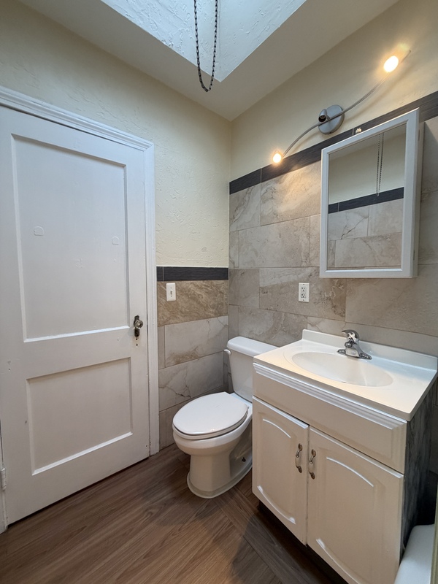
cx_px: 219
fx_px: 236
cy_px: 292
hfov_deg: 85.7
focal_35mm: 14
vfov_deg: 102.1
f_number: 2.2
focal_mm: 2.22
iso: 250
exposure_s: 1/120
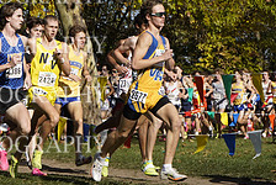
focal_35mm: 181
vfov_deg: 7.6
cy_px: 70
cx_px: -71
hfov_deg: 11.1
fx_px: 1389
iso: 800
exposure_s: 1/2500
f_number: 8
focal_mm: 70
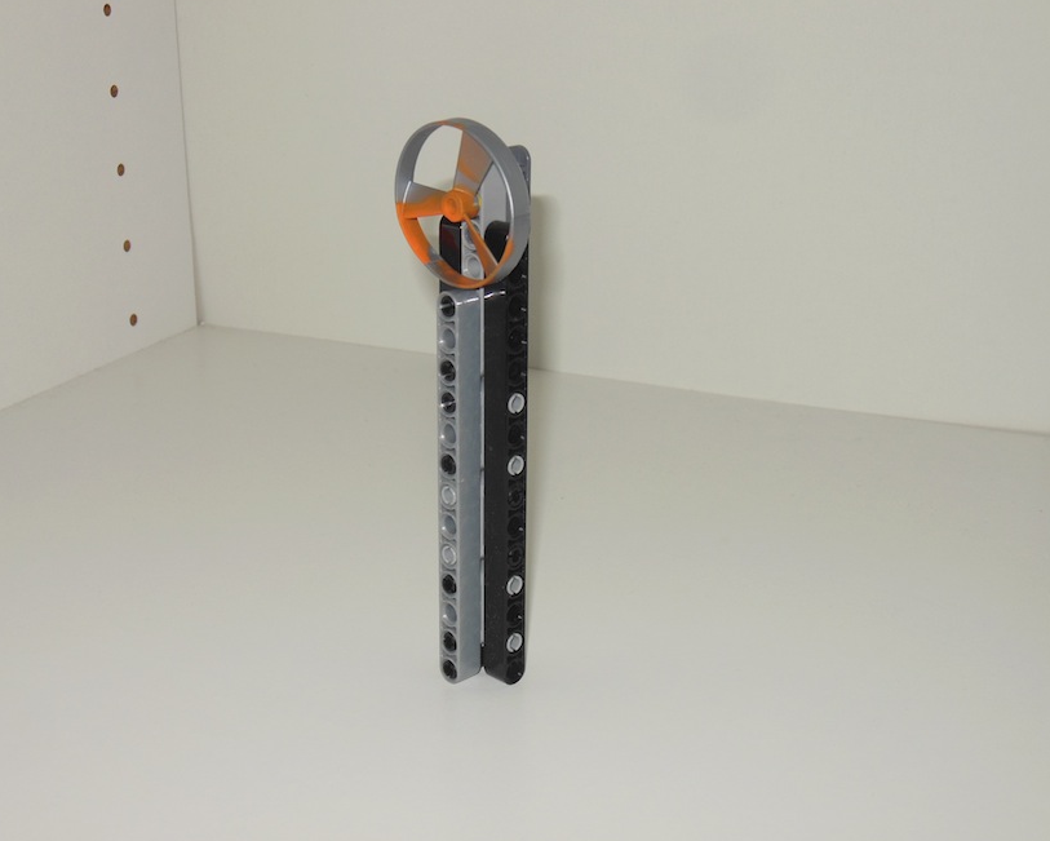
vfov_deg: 28.1
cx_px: 477
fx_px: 1679
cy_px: 422
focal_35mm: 54
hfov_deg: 34.7
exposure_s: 1/60
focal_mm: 8.9
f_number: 4
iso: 125
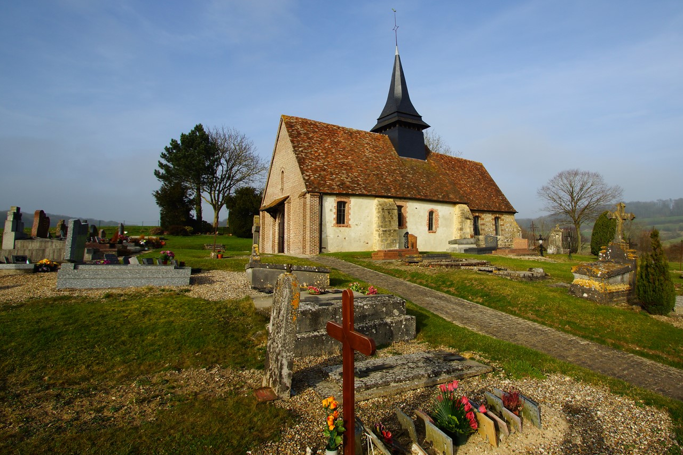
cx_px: 402
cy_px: 185
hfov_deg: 86.0
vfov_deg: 64.0
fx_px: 360
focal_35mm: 19
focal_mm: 10
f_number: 6.3
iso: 64
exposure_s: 1/320
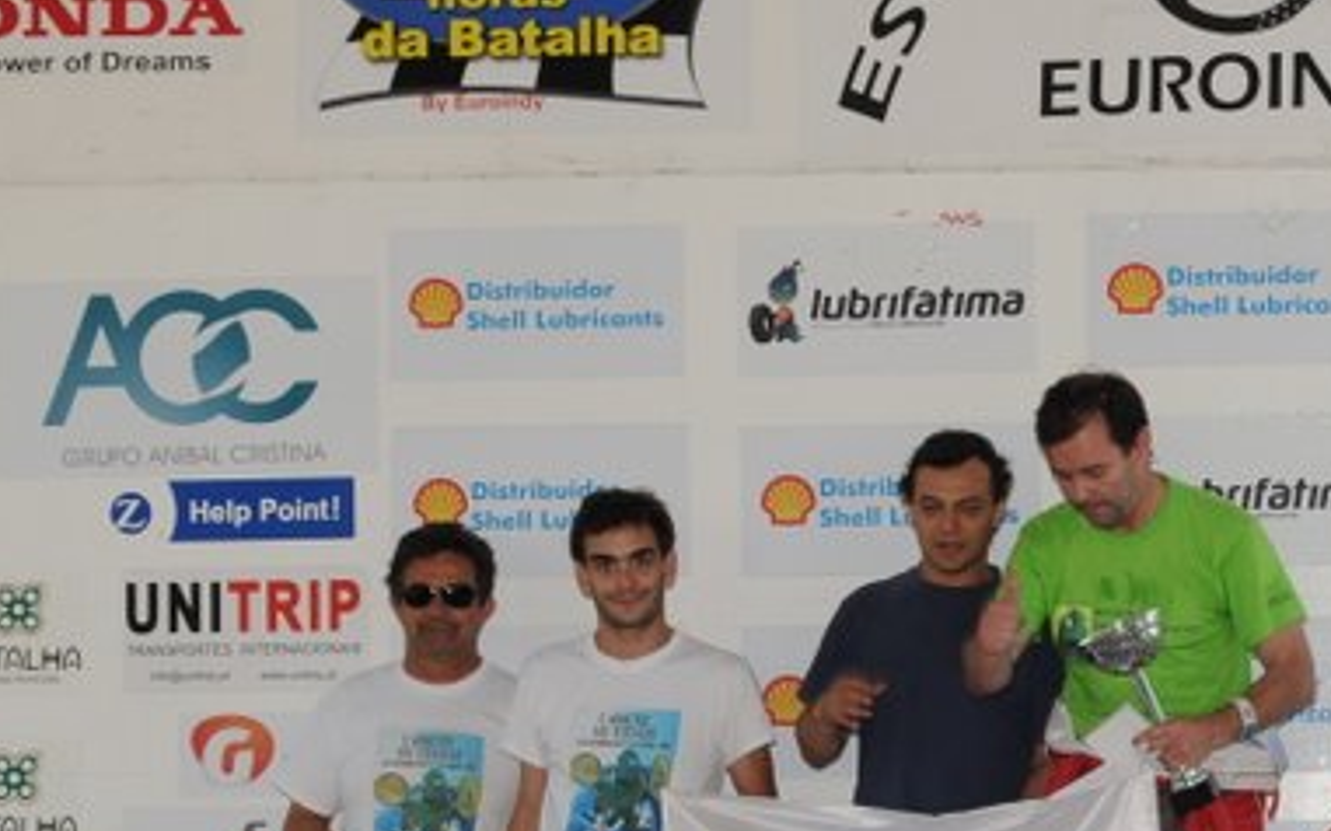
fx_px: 3423
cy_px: 726
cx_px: 1268
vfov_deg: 13.7
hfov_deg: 21.4
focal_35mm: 94
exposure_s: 1/60
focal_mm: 23
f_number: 8
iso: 200
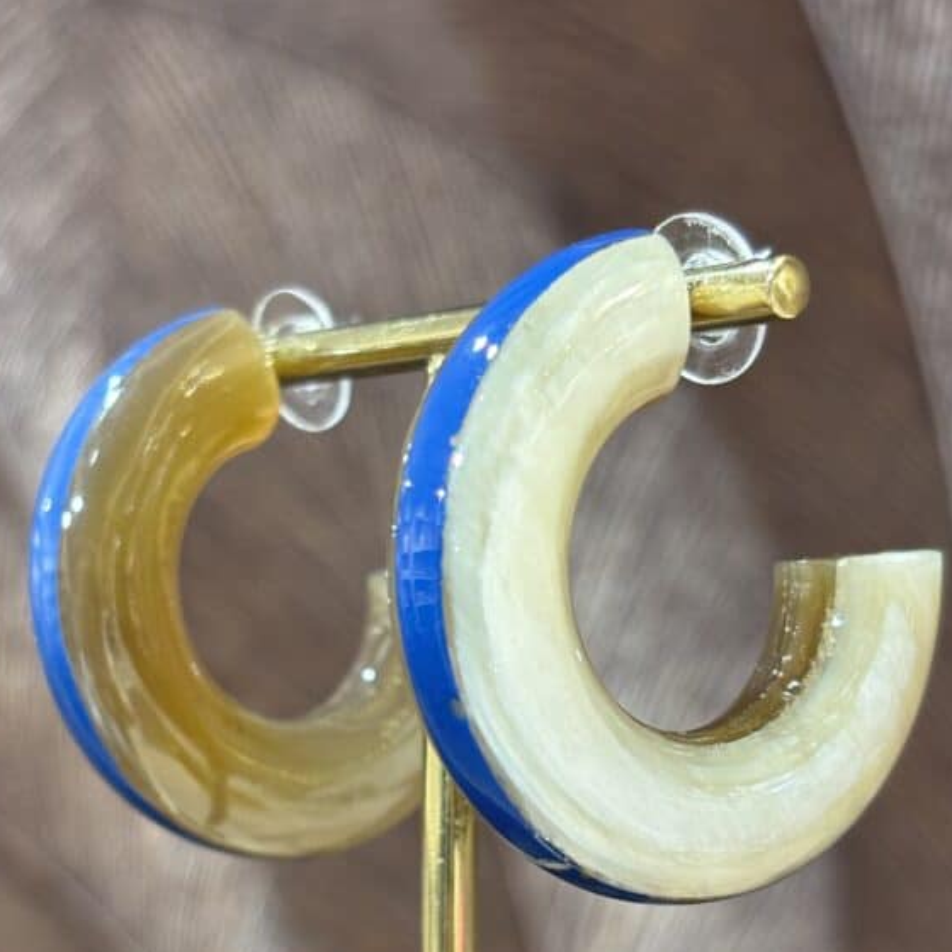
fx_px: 2614
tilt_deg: -3.0
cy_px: 729
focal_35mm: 84
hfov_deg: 20.6
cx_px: 388
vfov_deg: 20.5
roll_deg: -1.3
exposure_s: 1/50
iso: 80
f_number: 1.6
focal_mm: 5.96
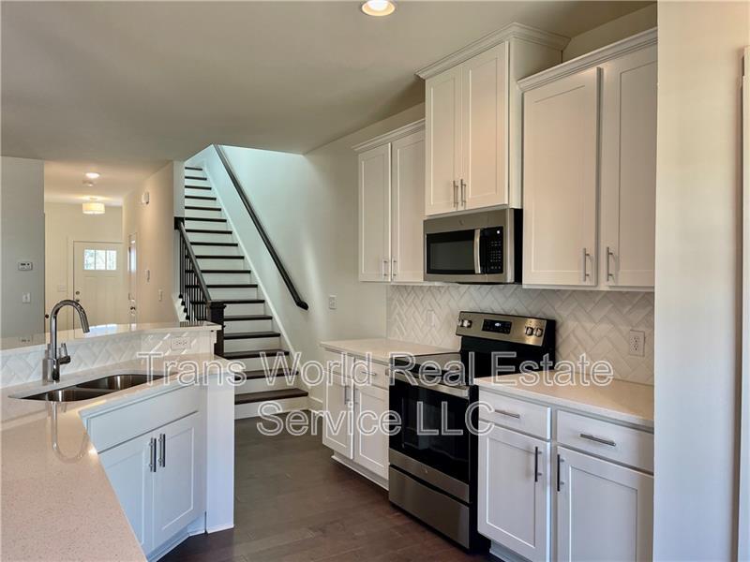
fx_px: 563
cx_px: 375
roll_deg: -0.7
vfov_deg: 53.1
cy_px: 281
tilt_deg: -0.9
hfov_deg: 67.3
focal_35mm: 26
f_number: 1.6
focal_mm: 5.1
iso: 125
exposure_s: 1/120
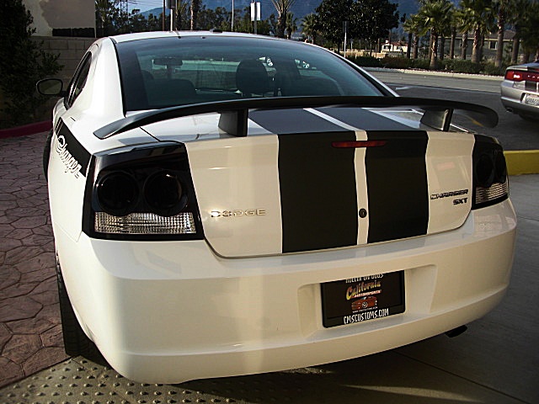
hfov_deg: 51.4
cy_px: 202
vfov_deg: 39.7
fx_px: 561
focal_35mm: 36
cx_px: 270
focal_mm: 6.3
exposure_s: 1/500
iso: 50
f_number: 2.8
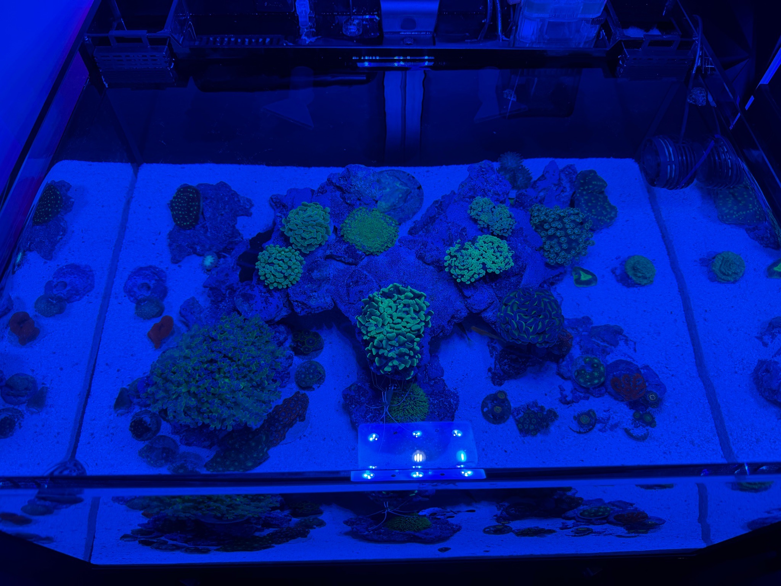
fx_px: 541
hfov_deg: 71.6
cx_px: 390
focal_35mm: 24
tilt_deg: -55.9
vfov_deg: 56.8
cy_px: 293
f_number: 1.78
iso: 80
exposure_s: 1/123
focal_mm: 6.76
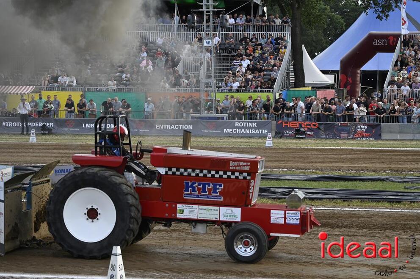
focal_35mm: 105
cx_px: 210
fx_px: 1224
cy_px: 140
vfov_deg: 13.0
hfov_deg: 19.5
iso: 320
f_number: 5.6
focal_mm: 105
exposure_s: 1/500
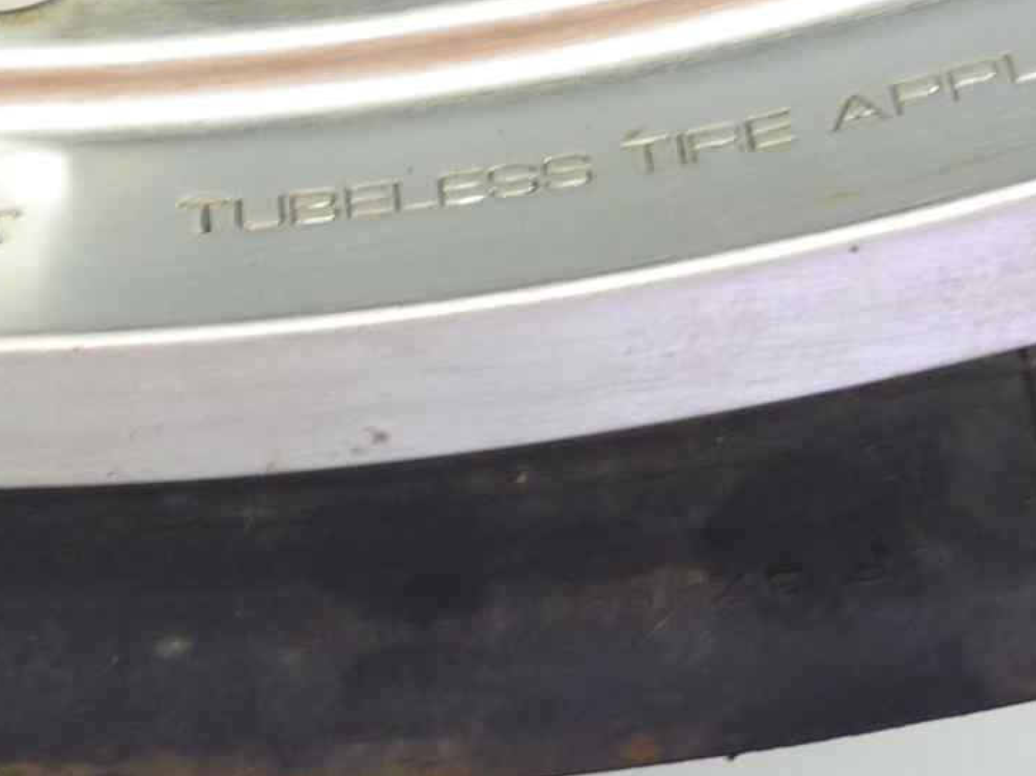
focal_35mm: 88
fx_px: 2633
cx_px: 175
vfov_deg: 16.8
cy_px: 312
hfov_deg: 21.9
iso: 80
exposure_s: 1/13
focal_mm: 4.1
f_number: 3.3
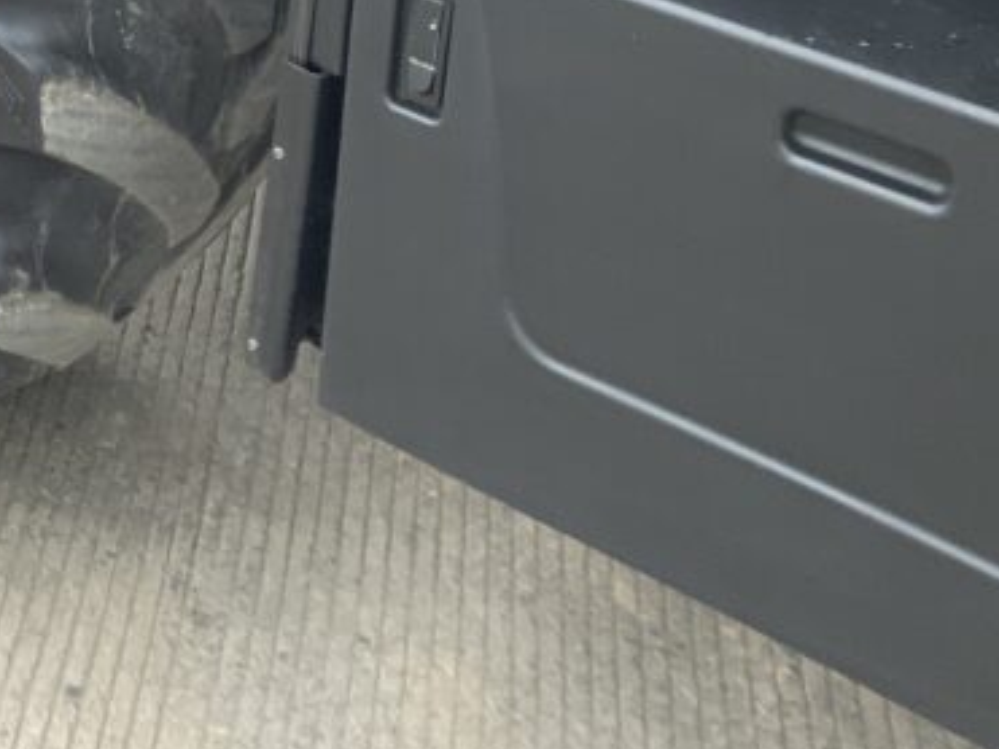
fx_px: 2308
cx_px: -35
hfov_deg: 23.3
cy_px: -226
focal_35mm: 80
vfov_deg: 17.3
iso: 16
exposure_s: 1/227
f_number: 1.8
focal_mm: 3
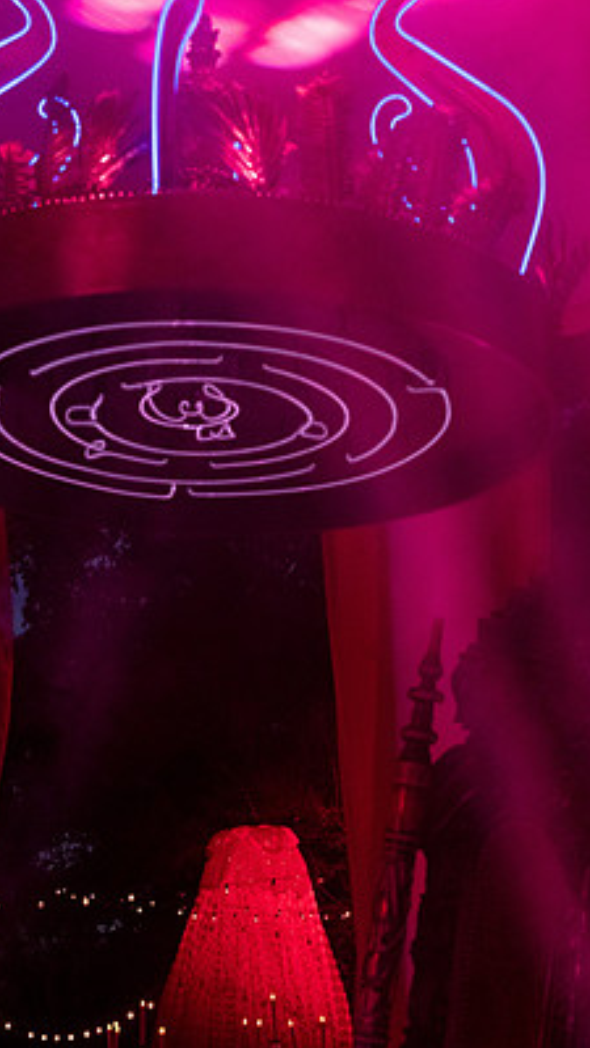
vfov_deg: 31.9
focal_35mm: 66
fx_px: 1836
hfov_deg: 18.3
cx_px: 338
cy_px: 558
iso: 6400
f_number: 7.1
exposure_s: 1/125
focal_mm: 37.6
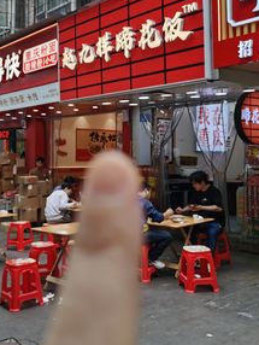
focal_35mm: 44
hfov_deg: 32.8
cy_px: 135
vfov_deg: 42.7
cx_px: 100
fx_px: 438
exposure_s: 1/667
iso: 50
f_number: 1.8
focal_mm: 5.58
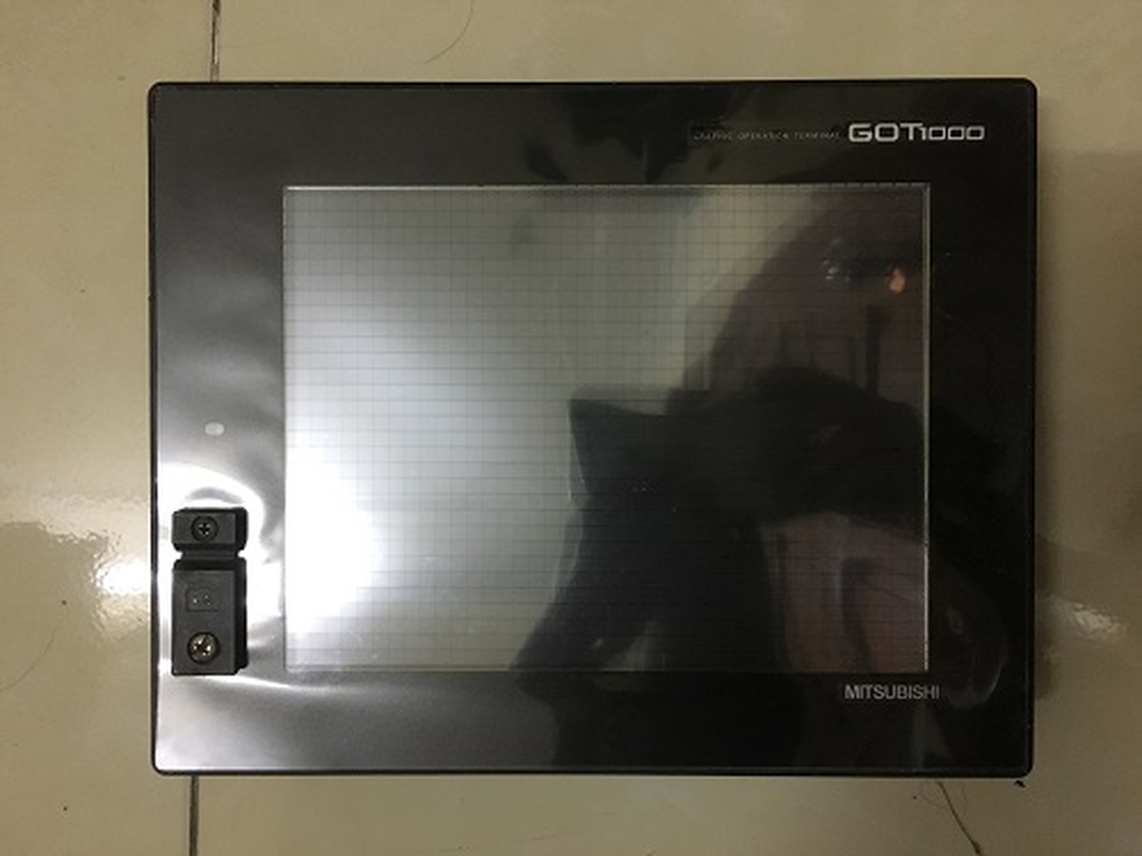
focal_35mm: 29
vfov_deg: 48.2
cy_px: 428
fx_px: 957
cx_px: 571
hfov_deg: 61.7
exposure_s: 1/17
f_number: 2.2
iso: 250
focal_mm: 4.15
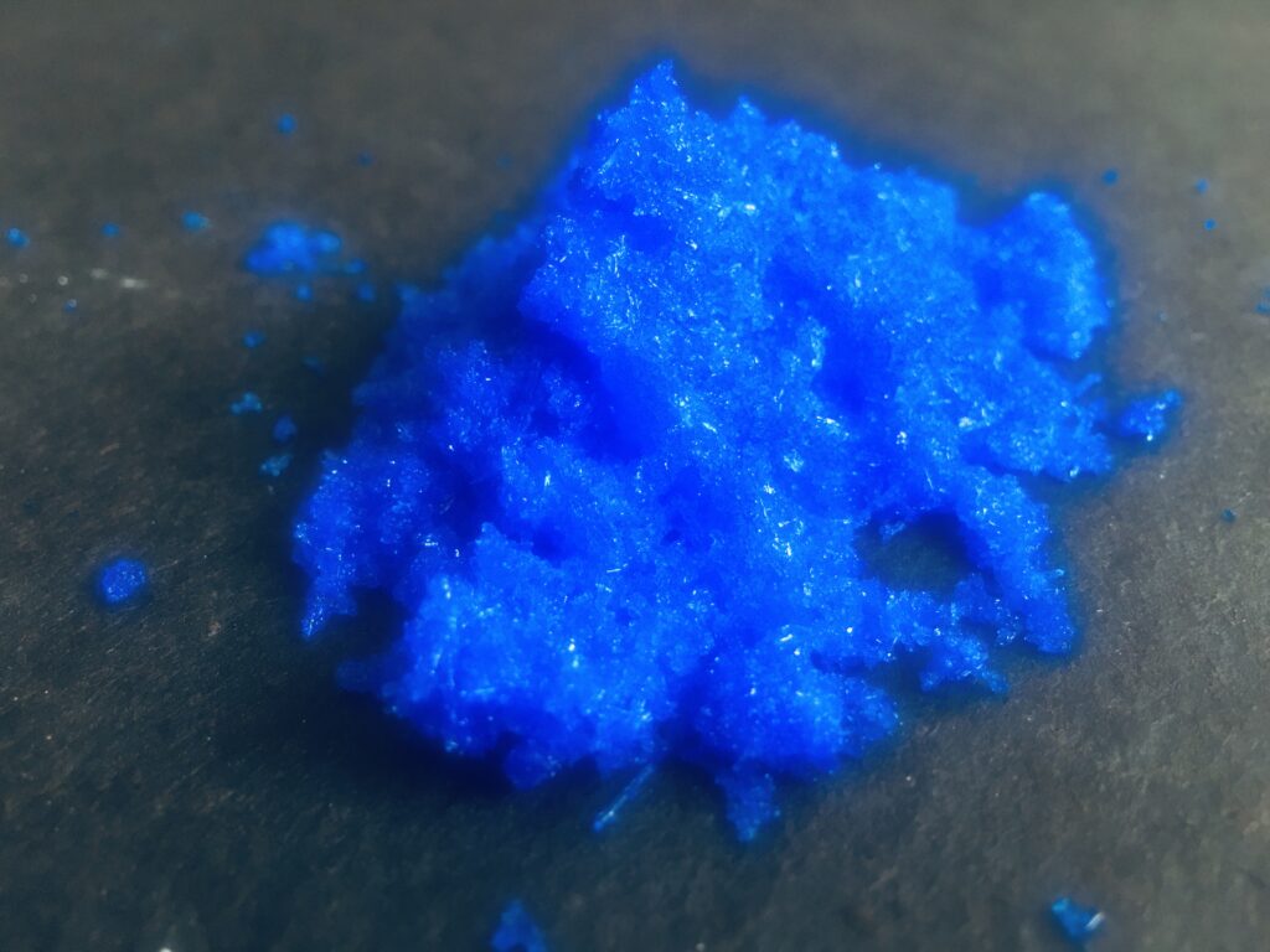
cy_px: 476
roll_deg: -0.8
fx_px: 1064
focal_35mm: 29
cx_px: 635
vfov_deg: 48.2
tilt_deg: -33.8
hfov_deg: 61.7
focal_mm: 4.15
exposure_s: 1/15
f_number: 2.2
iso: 100
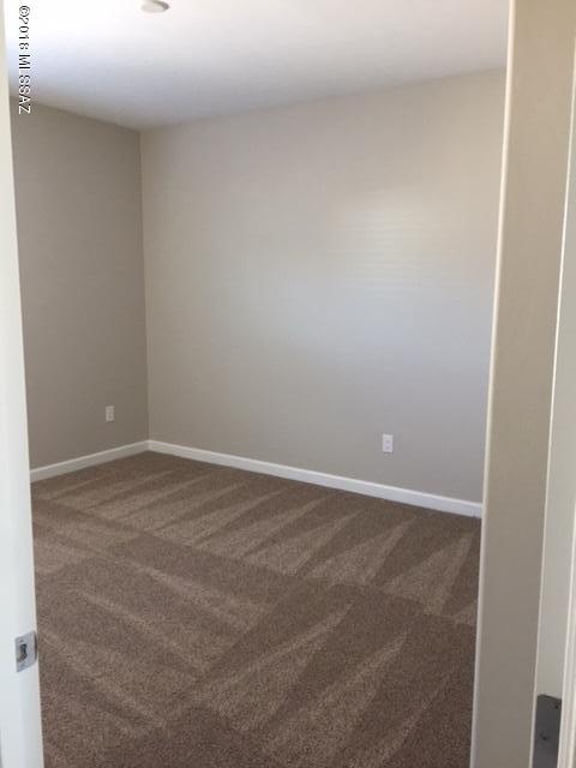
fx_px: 643
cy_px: 384
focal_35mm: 29
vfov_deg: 61.7
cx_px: 288
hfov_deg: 48.2
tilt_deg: -7.9
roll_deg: -0.5
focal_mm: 4.15
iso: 100
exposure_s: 1/10
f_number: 2.2
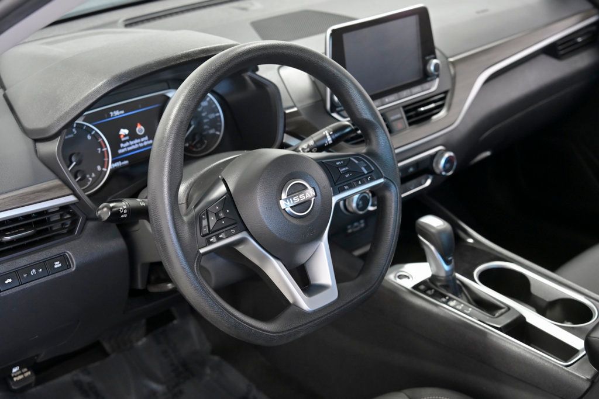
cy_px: 200
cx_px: 300
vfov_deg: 27.5
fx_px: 815
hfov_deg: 40.3
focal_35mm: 49
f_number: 4.5
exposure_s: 1/160
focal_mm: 49
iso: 2500
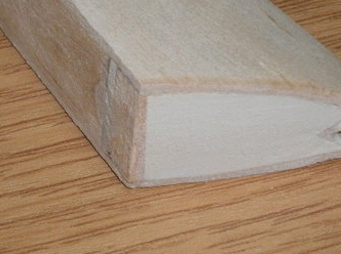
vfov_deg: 8.4
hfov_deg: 11.2
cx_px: 129
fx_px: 1731
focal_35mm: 176
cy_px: 50
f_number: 4.4
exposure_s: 1/50
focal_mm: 13
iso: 125
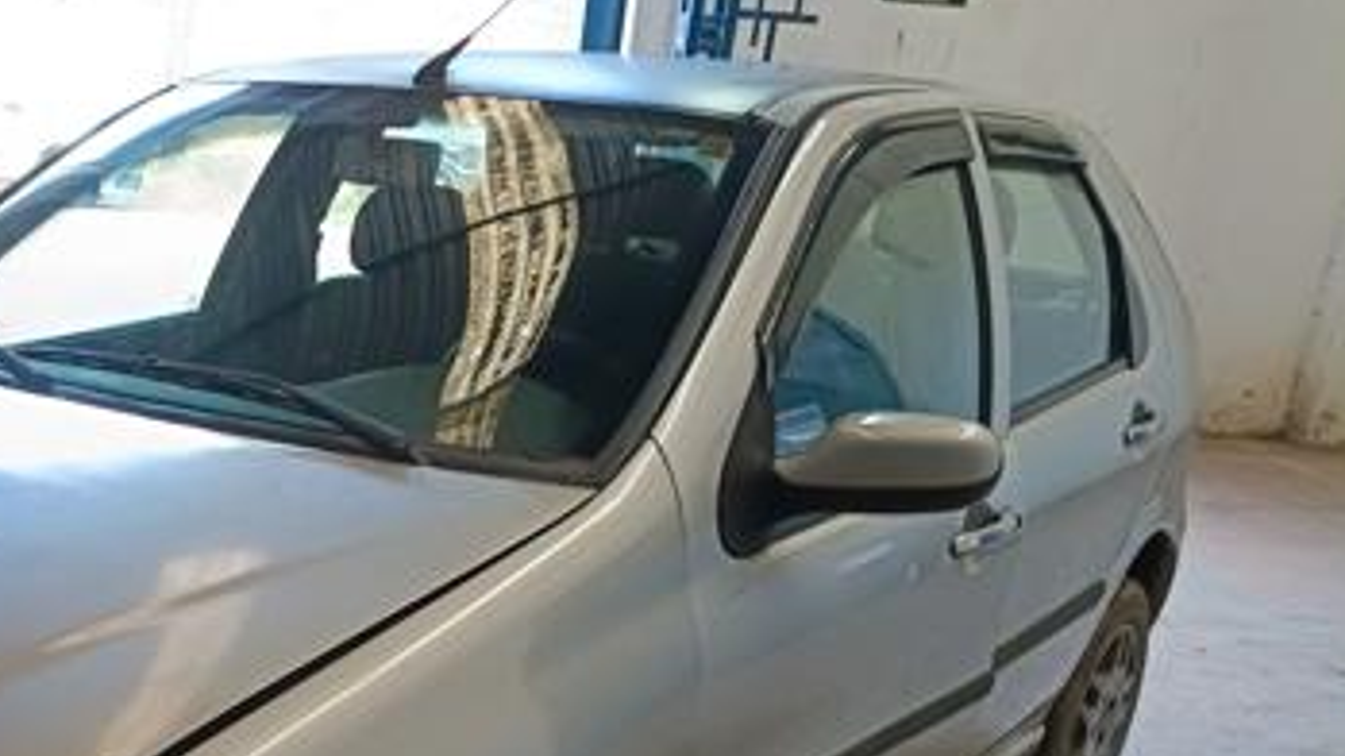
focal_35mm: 52
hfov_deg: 37.5
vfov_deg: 22.1
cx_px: 158
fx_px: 1854
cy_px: 779
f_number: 1.8
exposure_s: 1/60.1
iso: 652
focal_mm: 4.81
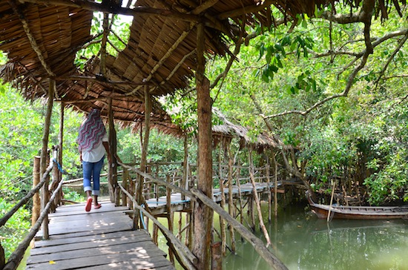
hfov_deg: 67.5
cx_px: 204
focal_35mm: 27
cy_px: 135
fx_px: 305
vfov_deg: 47.7
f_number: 8
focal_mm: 18
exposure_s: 1/80
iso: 400
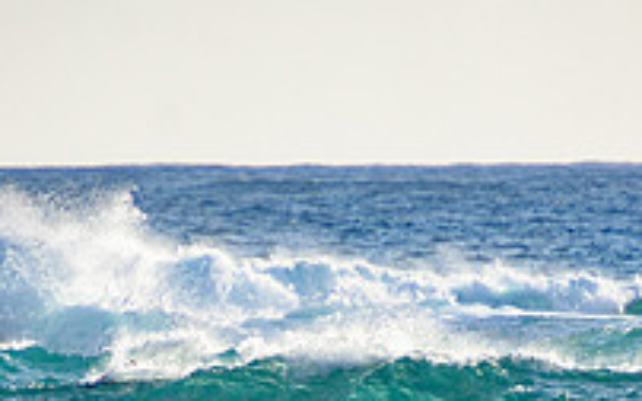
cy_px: 549
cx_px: 331
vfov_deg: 0.8
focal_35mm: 1709
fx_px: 29885
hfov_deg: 1.2
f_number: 5.6
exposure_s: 1/2000
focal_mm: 390
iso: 360
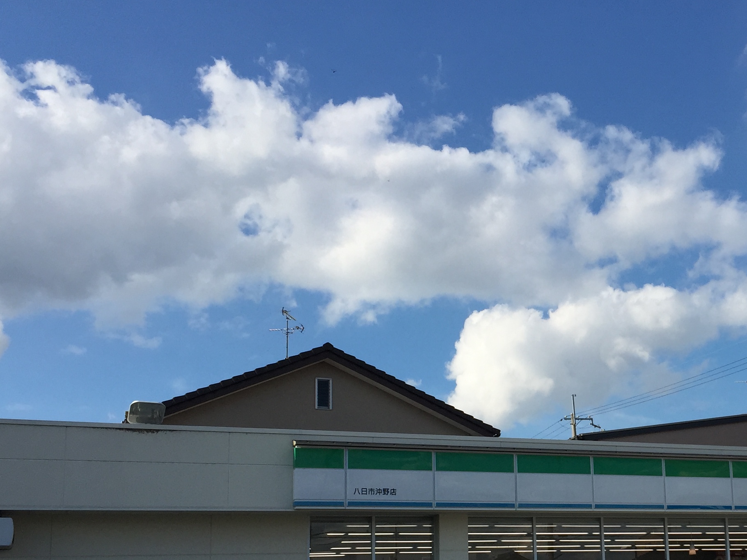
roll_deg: +1.9
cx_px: 617
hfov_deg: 35.4
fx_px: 1122
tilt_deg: +11.9
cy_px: 438
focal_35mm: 52
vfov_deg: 27.5
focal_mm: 4.15
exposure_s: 1/2326
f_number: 2.2
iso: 32
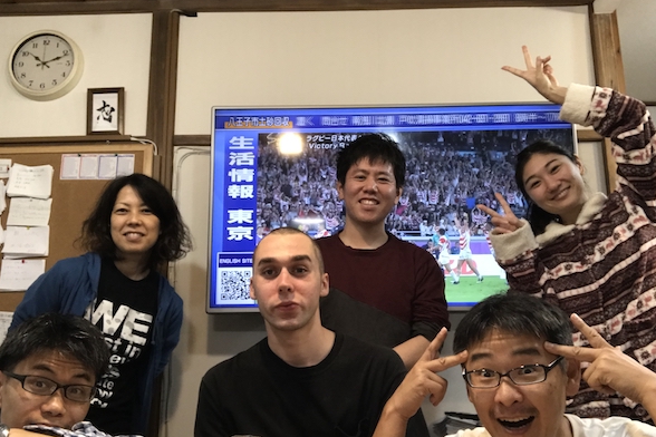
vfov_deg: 38.8
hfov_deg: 55.8
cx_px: 330
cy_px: 241
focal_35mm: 34
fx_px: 620
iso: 80
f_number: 2.2
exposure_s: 1/30
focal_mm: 2.87
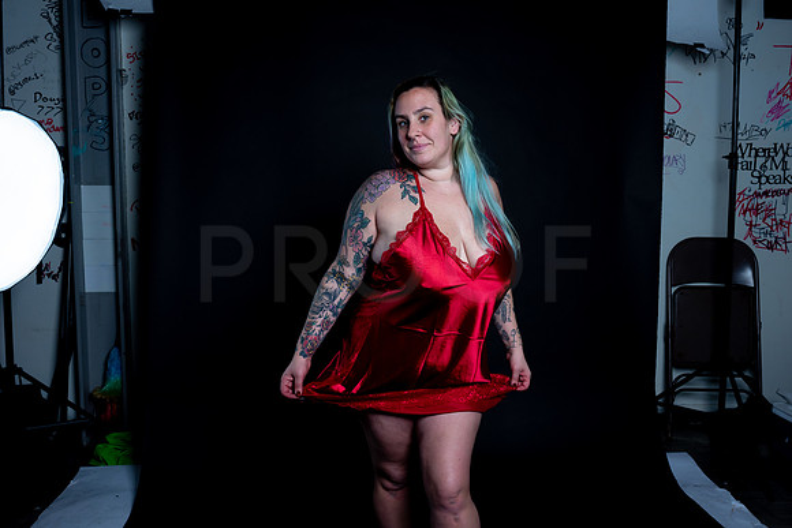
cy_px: 264
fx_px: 770
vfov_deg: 37.9
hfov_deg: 54.4
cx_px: 396
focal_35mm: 35
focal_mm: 35
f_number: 10
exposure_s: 1/160
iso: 100
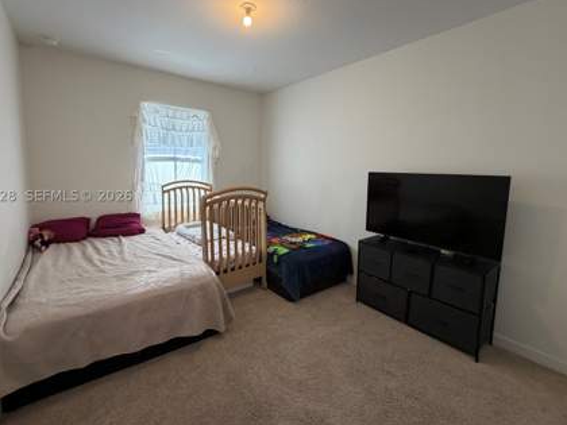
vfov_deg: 78.0
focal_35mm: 16
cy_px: 196
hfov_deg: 94.2
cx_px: 256
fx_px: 262
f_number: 2.2
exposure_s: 1/120
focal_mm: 2.22
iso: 250
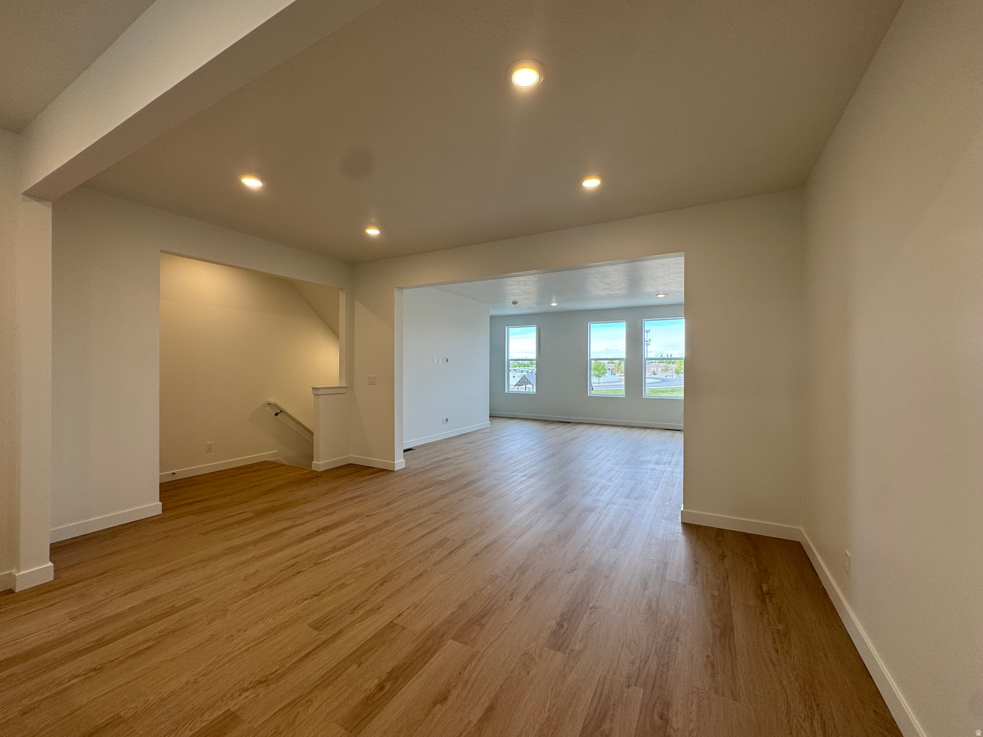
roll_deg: -0.1
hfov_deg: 102.1
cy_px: 368
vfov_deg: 85.7
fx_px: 398
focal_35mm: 14
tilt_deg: +0.2
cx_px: 492
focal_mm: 2.22
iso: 50
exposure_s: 1/120
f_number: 2.2
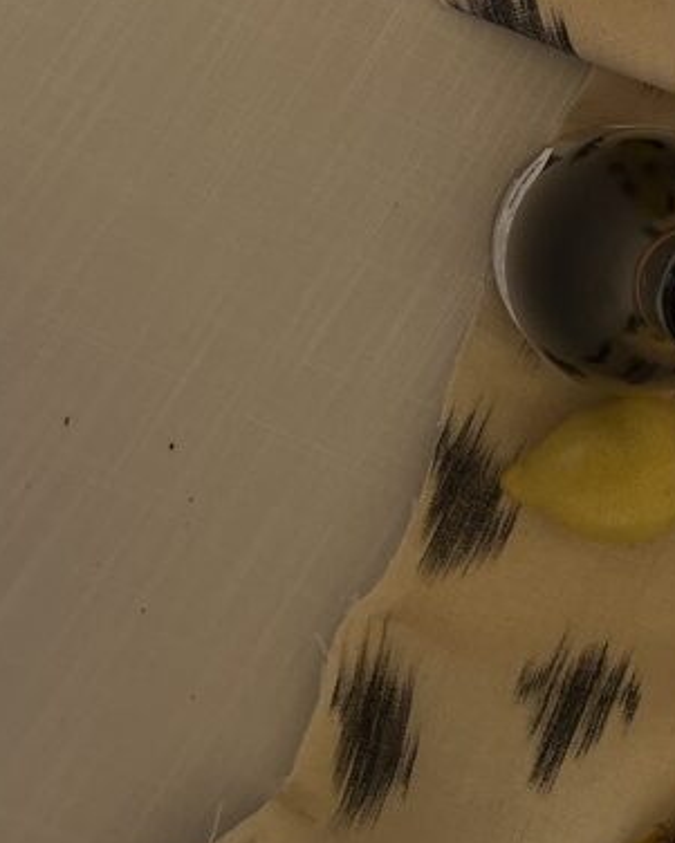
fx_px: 2022
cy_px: -121
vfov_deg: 22.1
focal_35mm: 81
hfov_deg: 17.7
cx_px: 890
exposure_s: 1/1311
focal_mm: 5.7
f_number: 1.5
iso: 50
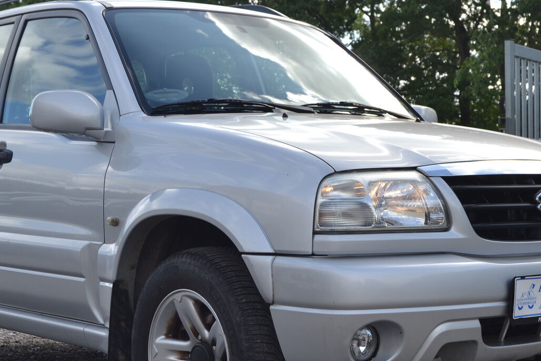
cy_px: 231
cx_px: 257
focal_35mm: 73
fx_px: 1097
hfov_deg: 27.7
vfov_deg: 18.6
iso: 100
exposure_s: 1/200
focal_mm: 26
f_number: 7.1
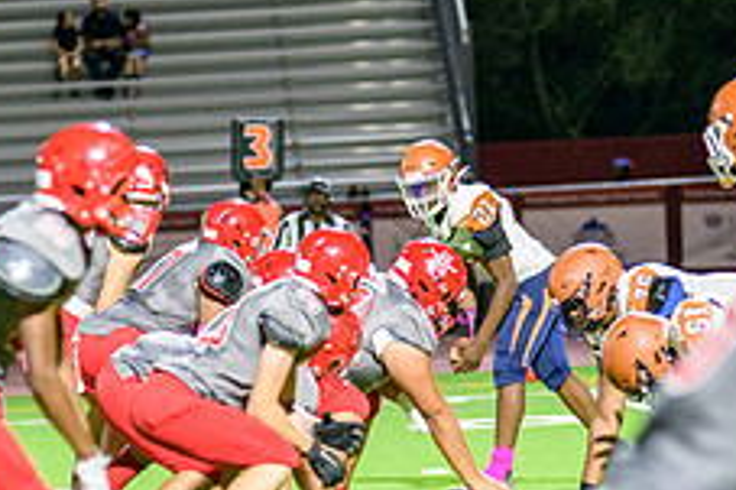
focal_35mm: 358
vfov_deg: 3.8
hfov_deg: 5.8
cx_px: 376
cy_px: 372
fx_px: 7314
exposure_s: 1/250
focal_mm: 140
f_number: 2.8
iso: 1600
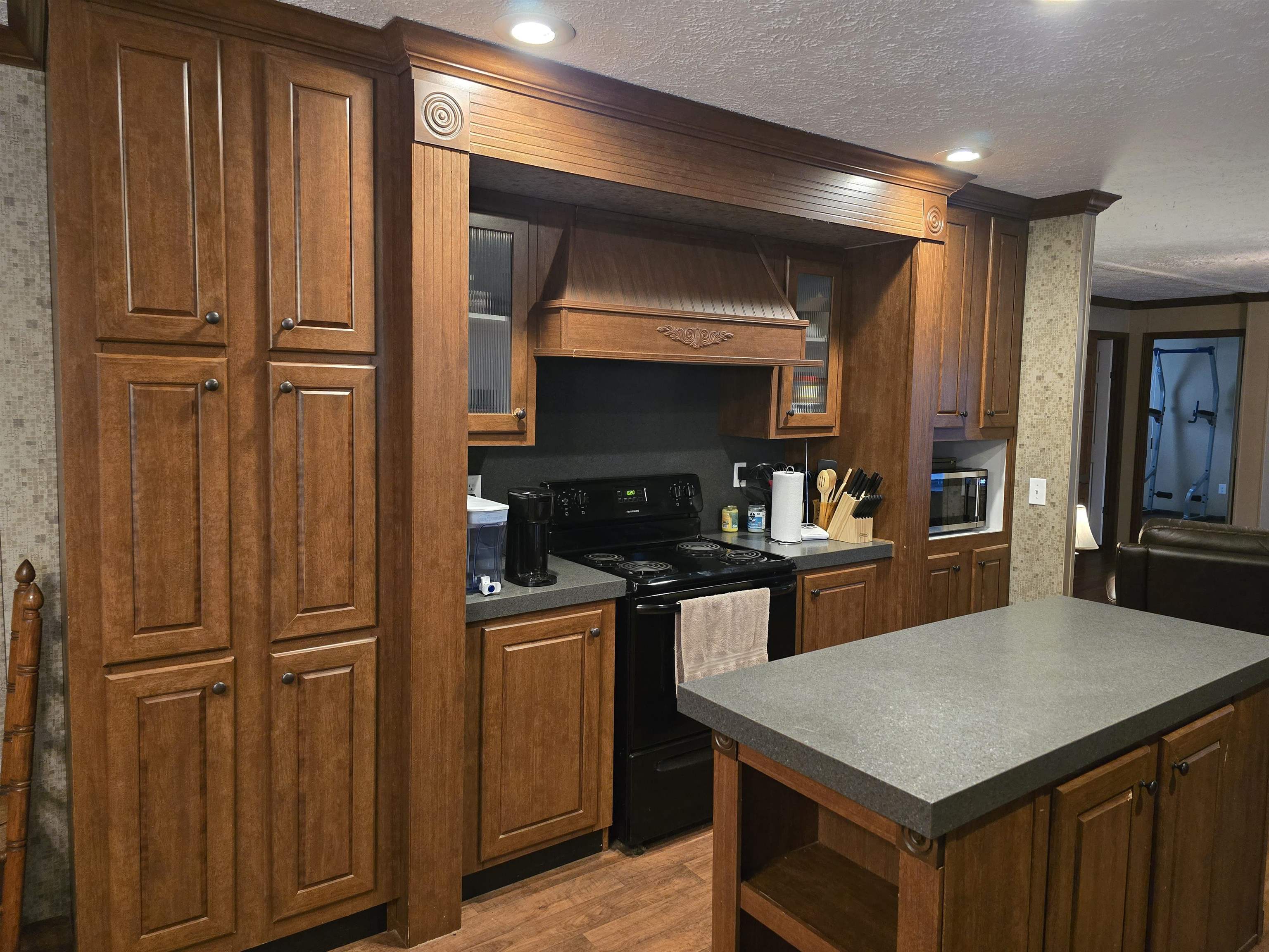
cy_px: 476
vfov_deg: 58.9
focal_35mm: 23
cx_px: 634
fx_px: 843
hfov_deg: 73.9
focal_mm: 6.3
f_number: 1.7
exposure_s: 1/60
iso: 1250
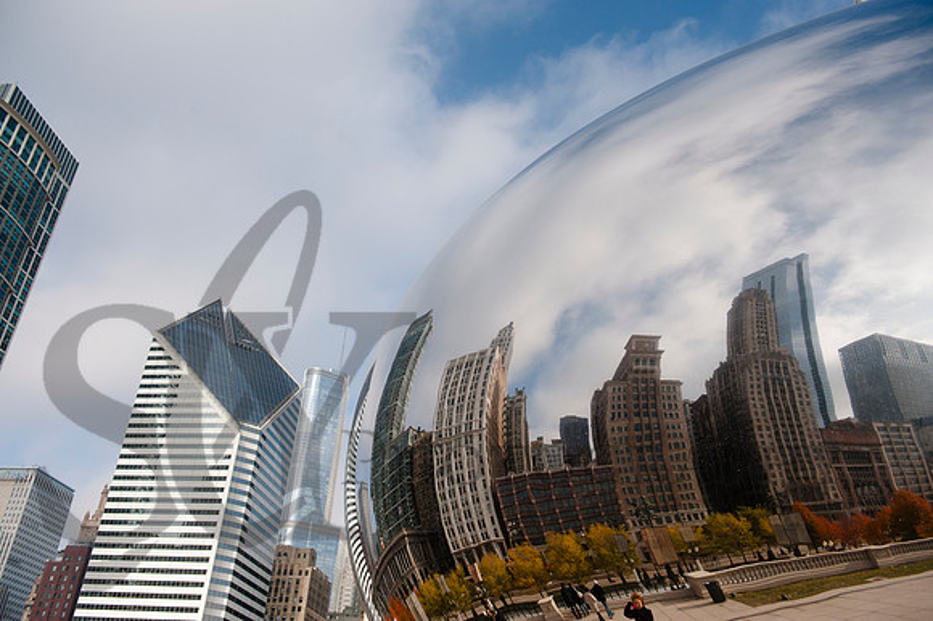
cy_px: 310
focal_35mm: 32
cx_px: 466
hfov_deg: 58.7
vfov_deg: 41.1
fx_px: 829
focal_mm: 32
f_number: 4
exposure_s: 1/4000
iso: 320
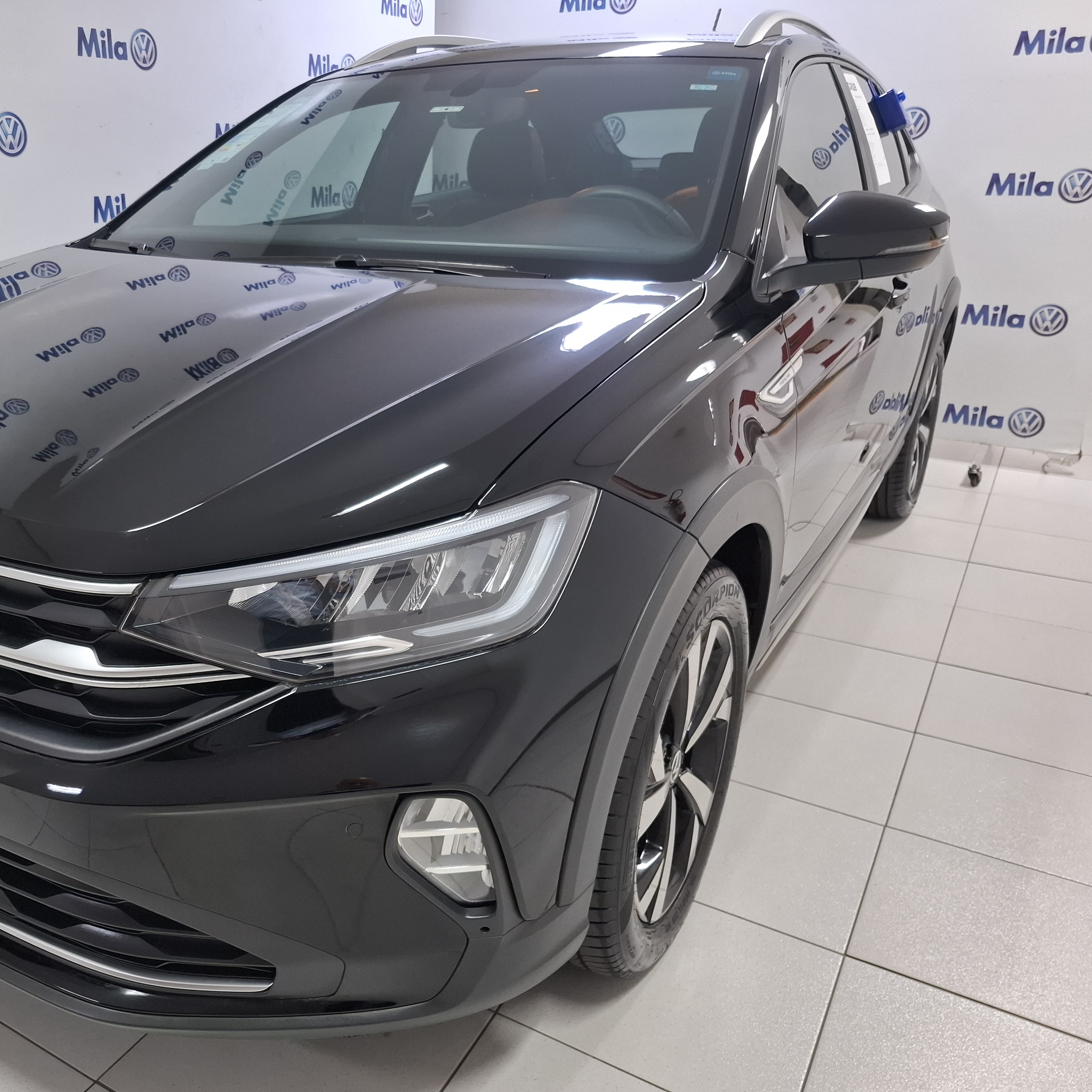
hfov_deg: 55.9
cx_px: 349
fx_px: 999
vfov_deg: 57.3
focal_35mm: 28
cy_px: 550
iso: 250
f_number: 1.8
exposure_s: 1/40
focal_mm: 5.54
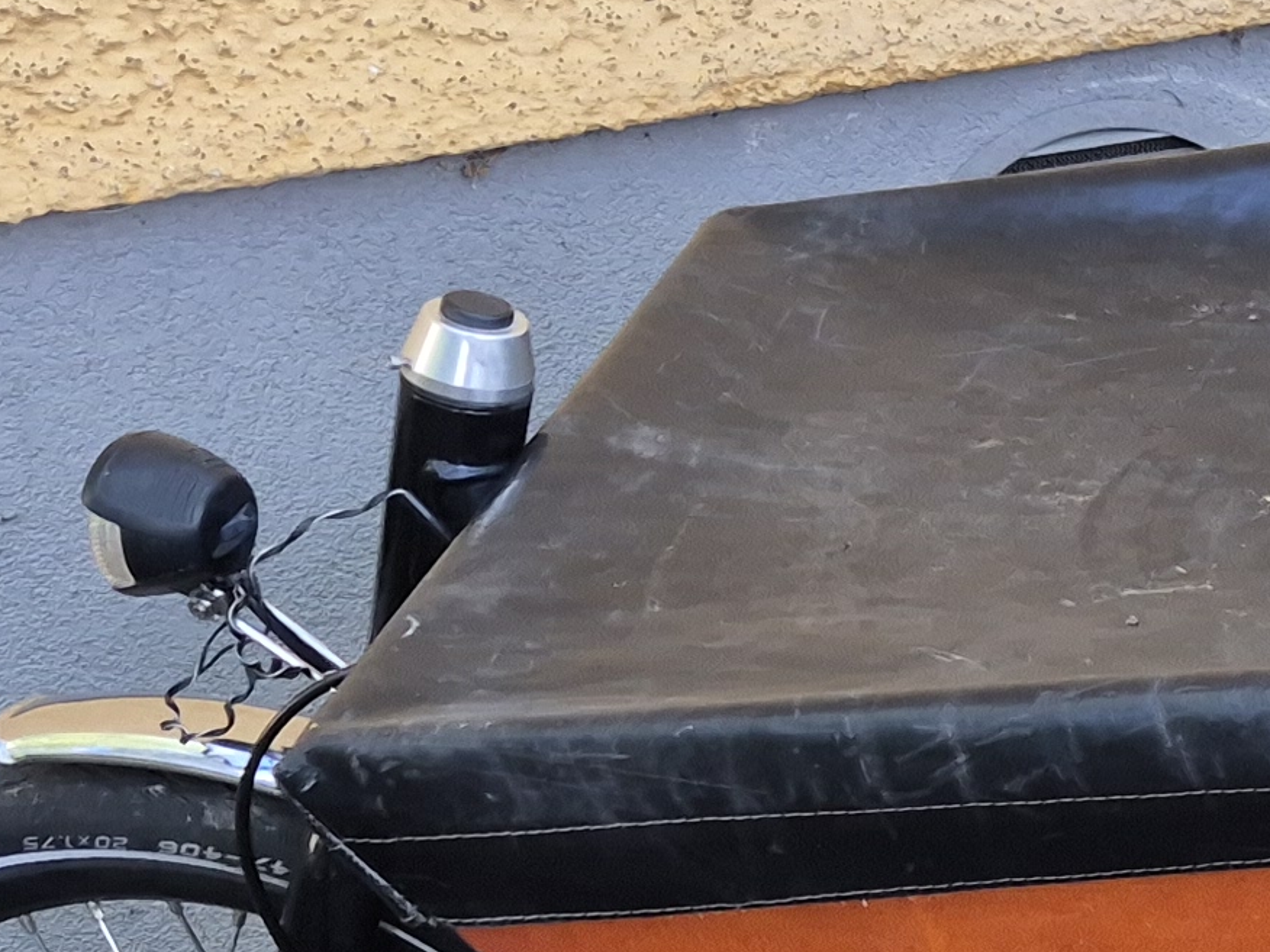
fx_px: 3852
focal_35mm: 105
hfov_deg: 16.3
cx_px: 2141
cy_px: 732
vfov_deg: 14.0
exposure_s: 1/180
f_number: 1.8
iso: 64
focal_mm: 5.4
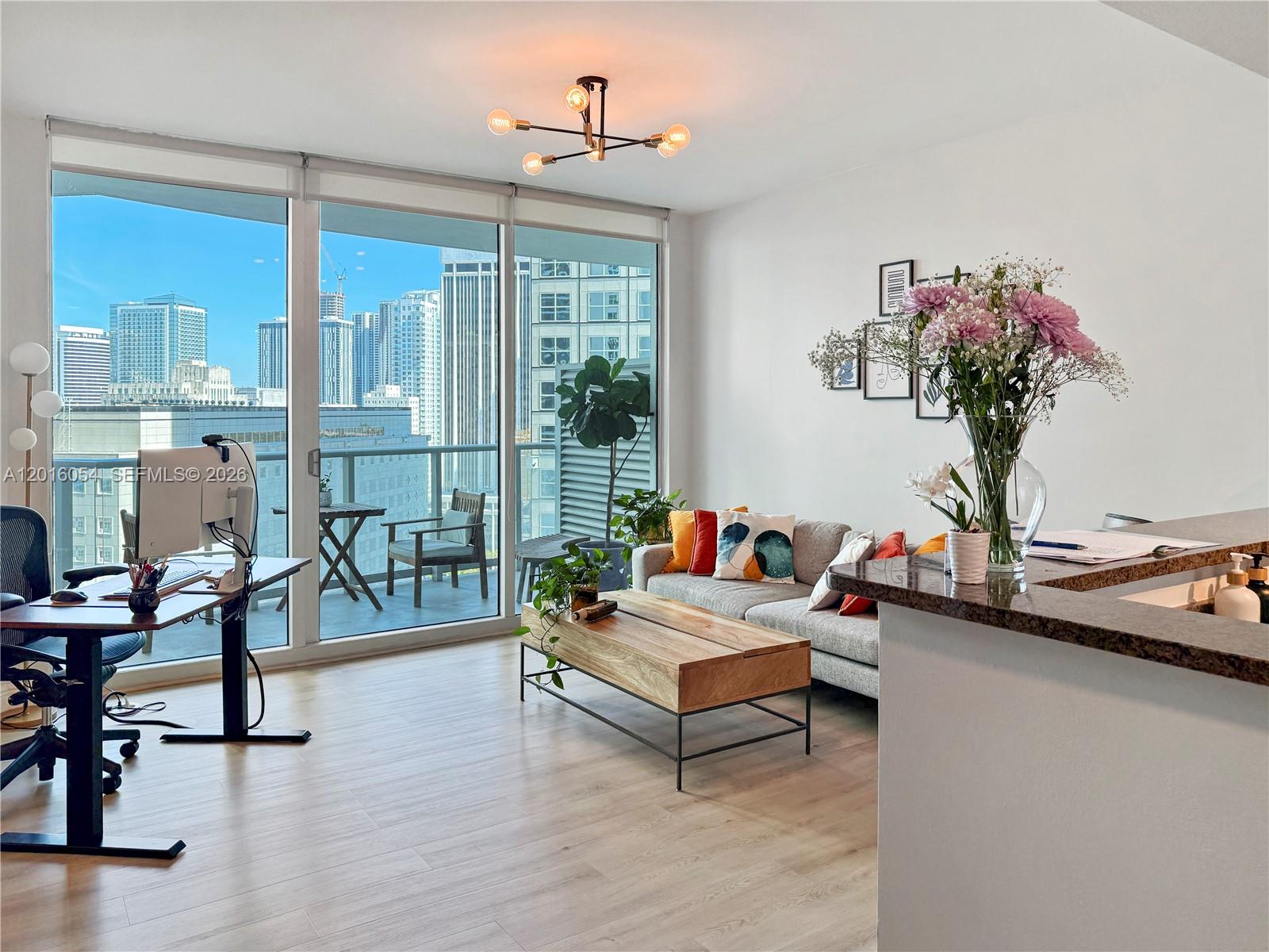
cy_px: 476
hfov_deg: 71.6
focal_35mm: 24
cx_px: 634
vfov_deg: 56.8
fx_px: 880
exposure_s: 1/390
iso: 100
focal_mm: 6.76
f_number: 1.8
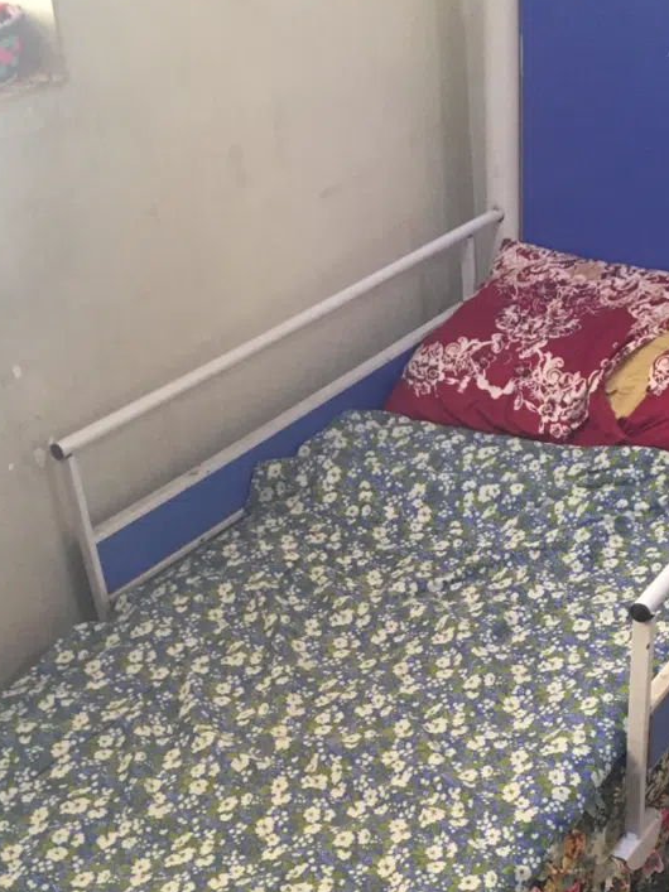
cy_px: 766
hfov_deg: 26.1
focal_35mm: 56
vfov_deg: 33.0
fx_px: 1443
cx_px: 393
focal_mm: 4.15
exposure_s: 1/25
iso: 200
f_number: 2.2
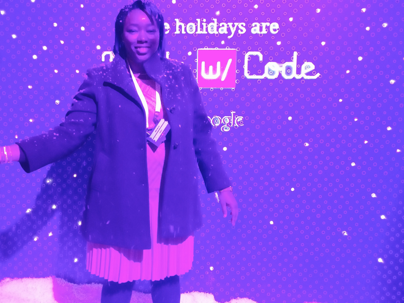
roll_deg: +1.4
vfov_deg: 41.8
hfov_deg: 53.7
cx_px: 169
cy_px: 140
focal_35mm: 34
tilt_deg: -7.7
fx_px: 397
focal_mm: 4.15
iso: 320
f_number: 2.2
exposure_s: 1/15
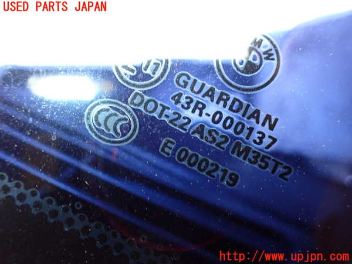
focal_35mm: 30
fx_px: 305
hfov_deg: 60.0
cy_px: 132
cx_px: 176
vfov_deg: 46.8
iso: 800
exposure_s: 1/30
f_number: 6.3
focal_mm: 5.4
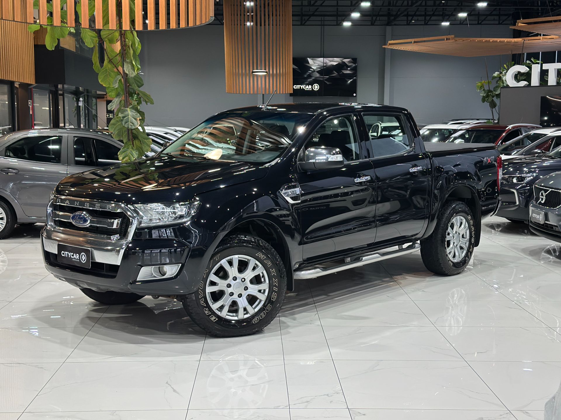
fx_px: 778
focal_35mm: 48
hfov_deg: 39.7
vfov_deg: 30.3
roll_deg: -0.4
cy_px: 210
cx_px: 280
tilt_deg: -6.6
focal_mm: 6.86
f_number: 1.78
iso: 200
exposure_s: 1/120
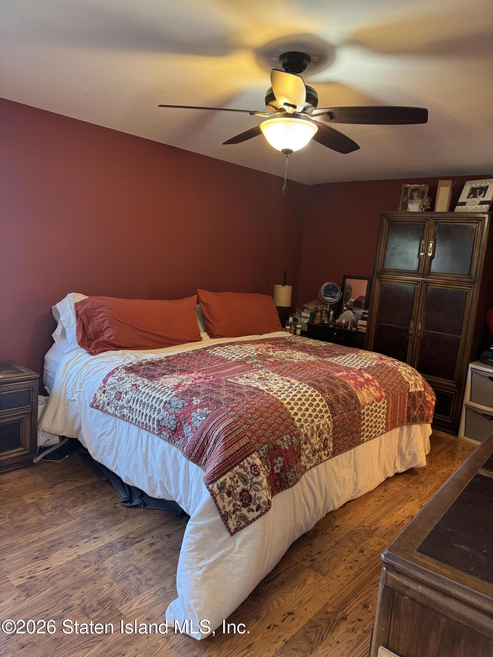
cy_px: 328
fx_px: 456
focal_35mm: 24
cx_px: 246
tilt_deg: -9.5
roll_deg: -3.4
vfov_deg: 71.6
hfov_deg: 56.8
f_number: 1.78
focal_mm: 6.76
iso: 400
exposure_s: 1/60
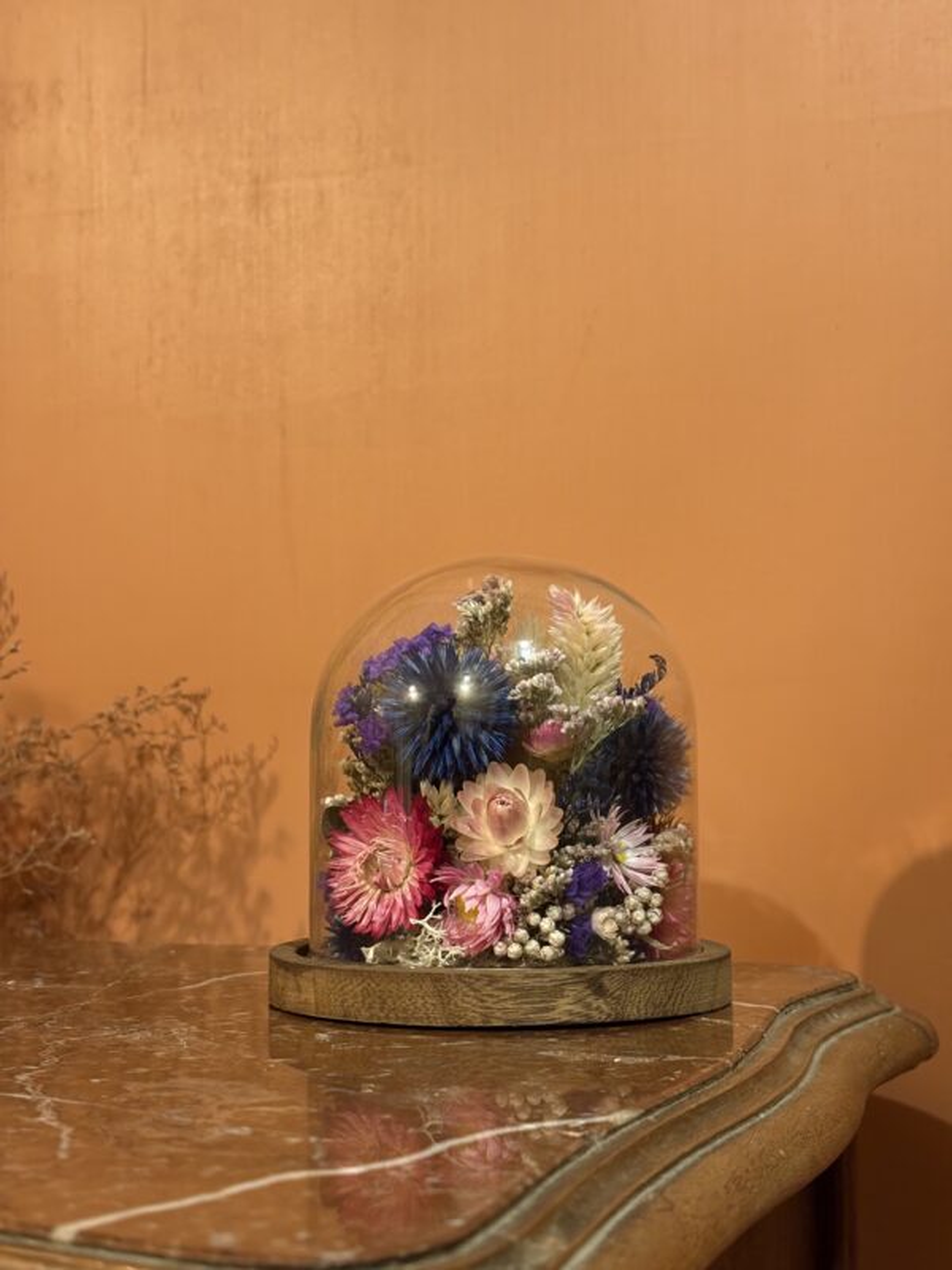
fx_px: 1907
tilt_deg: +3.1
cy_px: 635
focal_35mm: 52
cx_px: 476
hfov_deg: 28.0
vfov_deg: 36.8
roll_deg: +0.2
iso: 250
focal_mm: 5.96
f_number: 1.6
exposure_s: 1/25
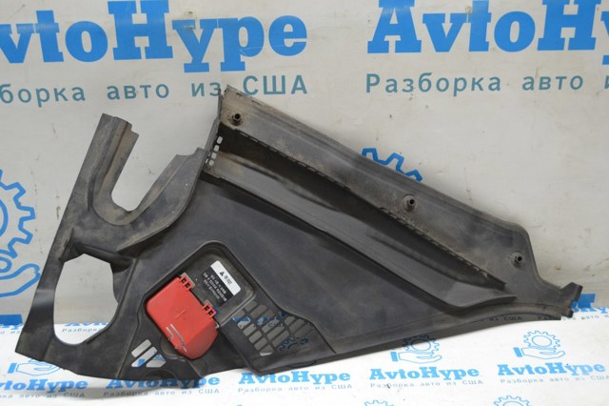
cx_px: 304
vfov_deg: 26.5
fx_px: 862
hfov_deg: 38.9
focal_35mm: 51
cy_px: 203
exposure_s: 1/60
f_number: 5
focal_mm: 34
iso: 640
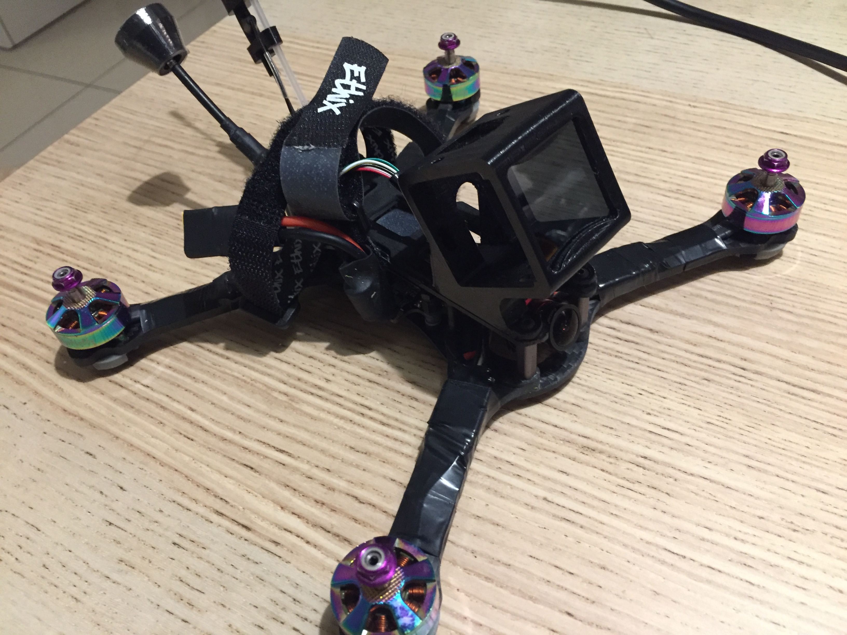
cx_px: 424
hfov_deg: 61.7
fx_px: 710
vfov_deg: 48.2
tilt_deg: -47.2
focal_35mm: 29
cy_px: 318
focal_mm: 4.15
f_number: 2.2
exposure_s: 1/17
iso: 250
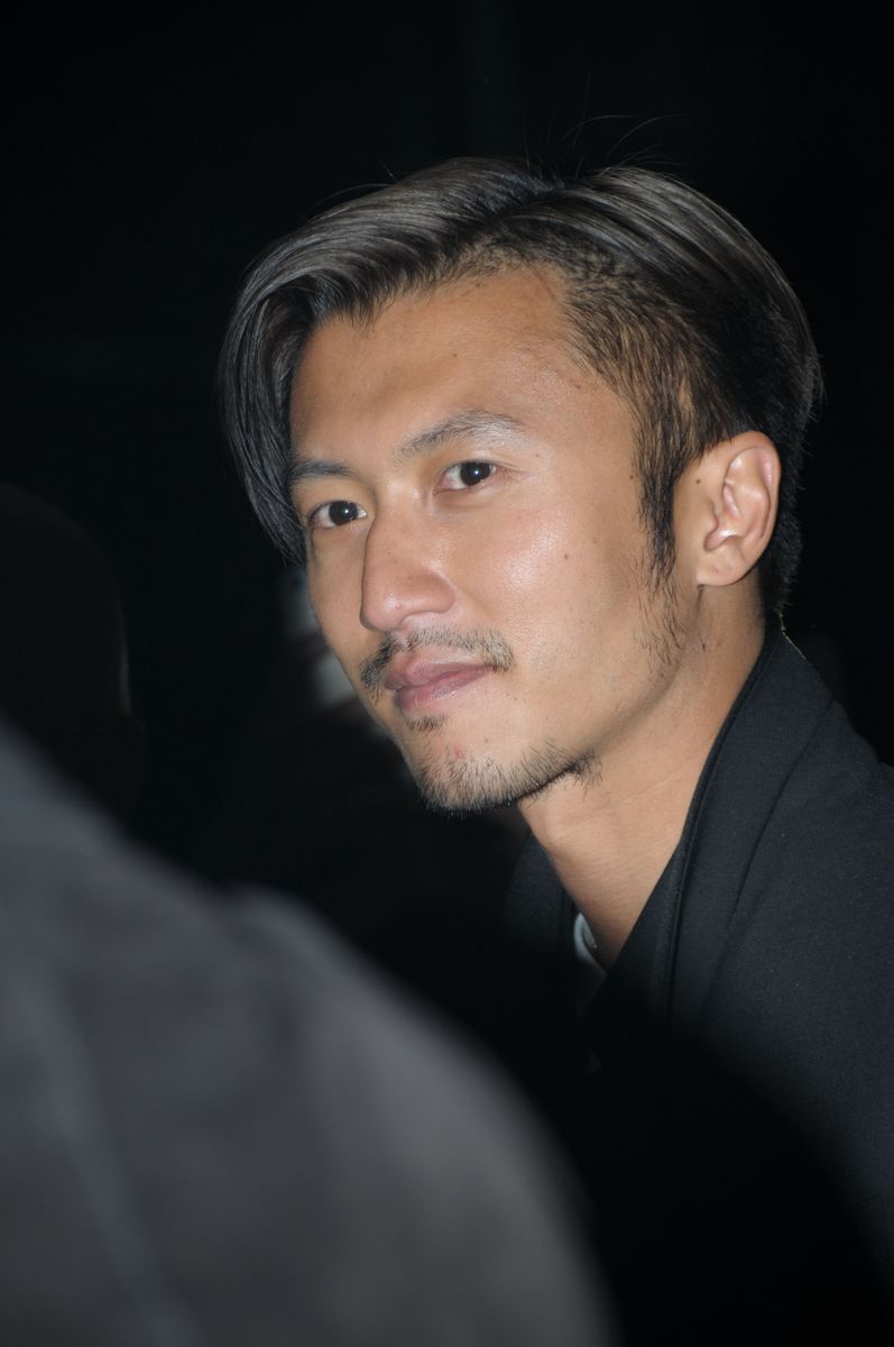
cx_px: 447
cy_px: 674
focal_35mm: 300
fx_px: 11203
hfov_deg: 4.6
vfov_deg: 6.9
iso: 250
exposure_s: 1/250
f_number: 6.3
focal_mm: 200
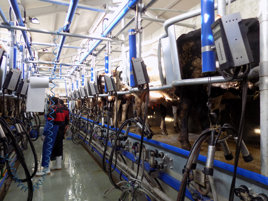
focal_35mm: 25
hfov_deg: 69.4
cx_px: 135
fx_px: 194
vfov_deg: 54.9
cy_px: 104
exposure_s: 1/30
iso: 80
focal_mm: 4
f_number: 3.1
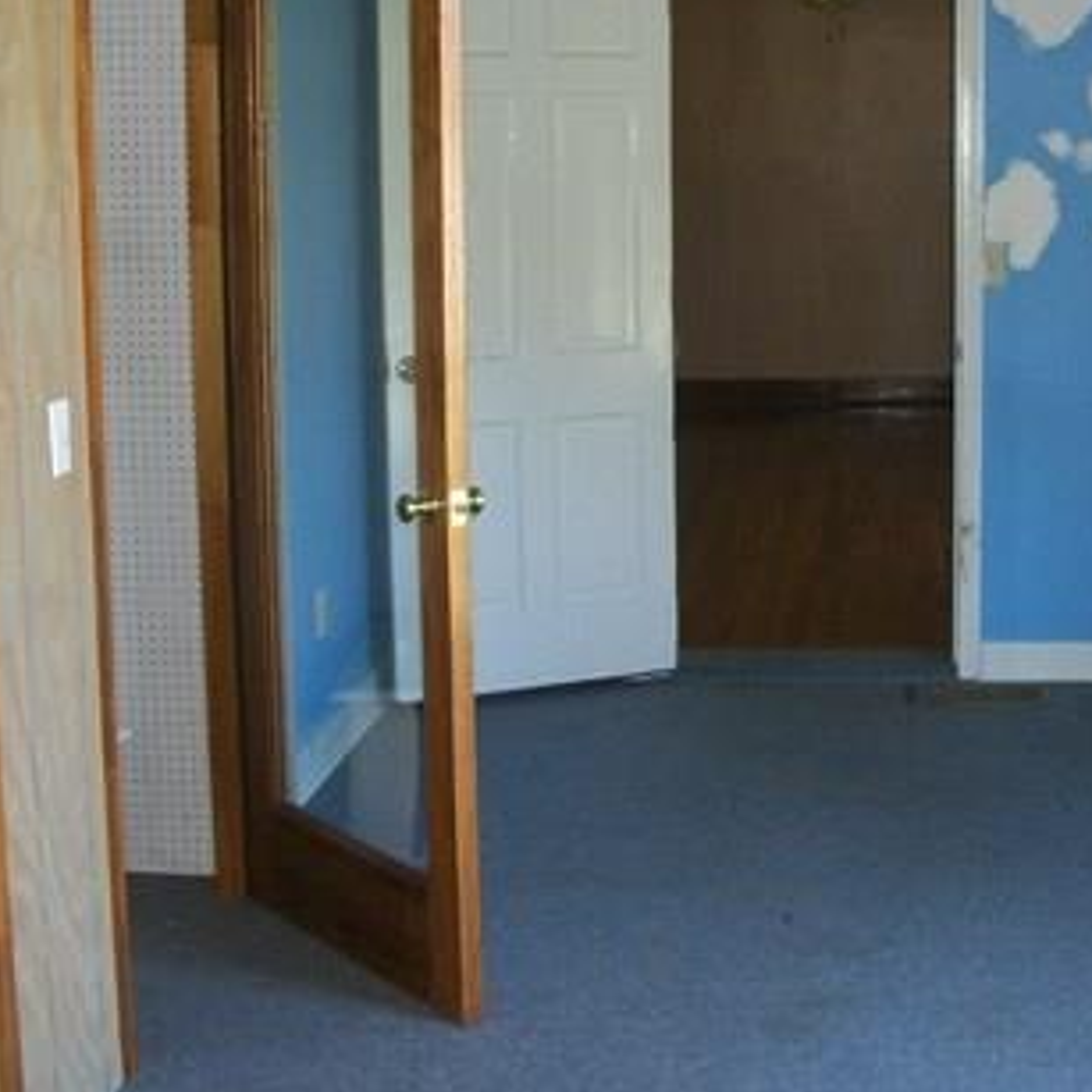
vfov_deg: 29.0
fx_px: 2106
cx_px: 765
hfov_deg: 28.8
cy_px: 413
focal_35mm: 59
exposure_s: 1/80
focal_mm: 5.7
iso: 250
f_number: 2.9
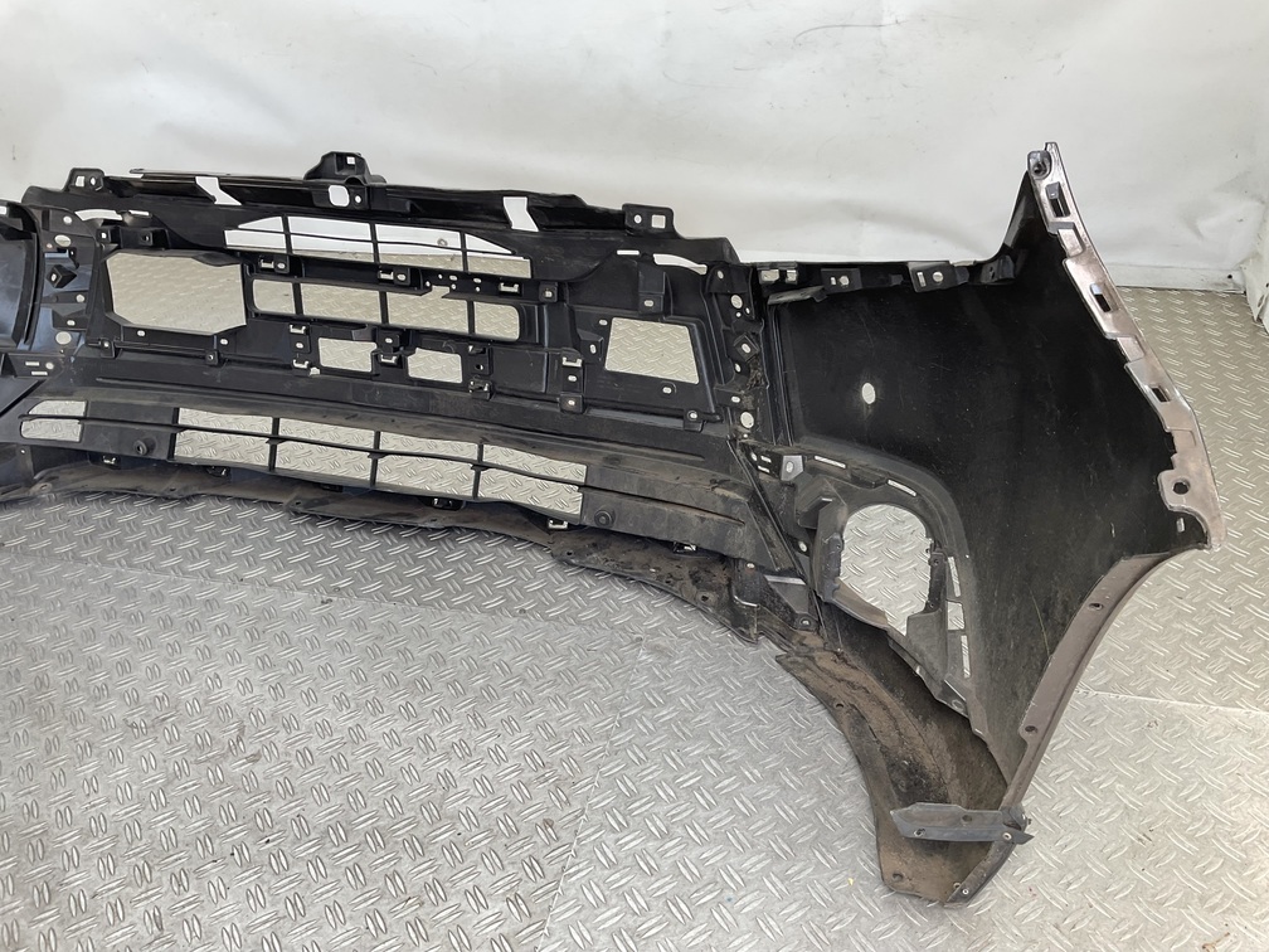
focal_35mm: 29
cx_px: 634
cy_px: 476
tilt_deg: -33.0
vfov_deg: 48.2
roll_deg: +3.2
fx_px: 1063
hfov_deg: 61.7
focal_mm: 3
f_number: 1.8
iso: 20
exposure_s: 1/100
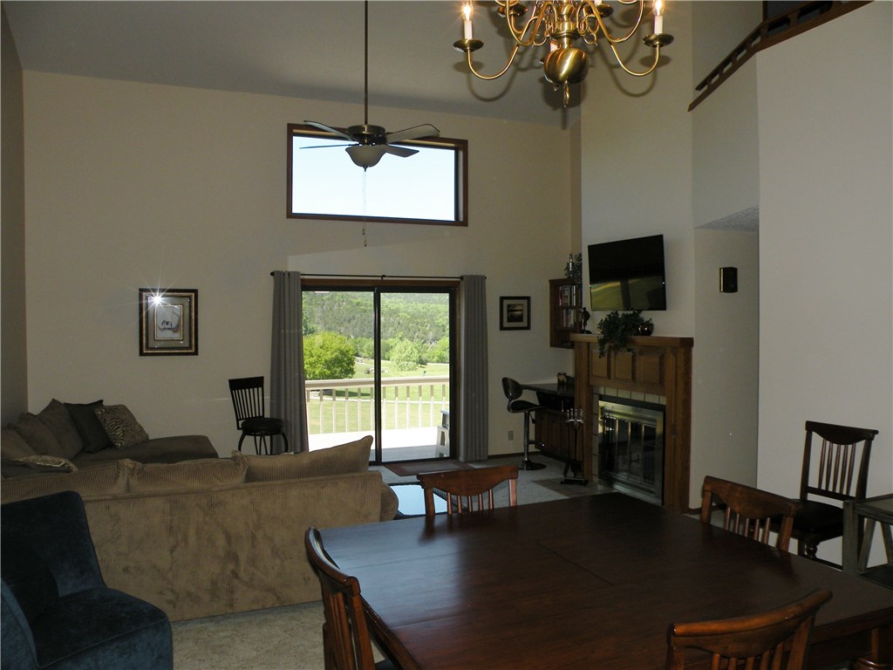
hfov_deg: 65.3
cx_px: 446
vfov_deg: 51.4
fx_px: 697
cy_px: 335
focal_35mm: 27
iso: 64
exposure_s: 1/250
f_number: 3.5
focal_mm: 4.7
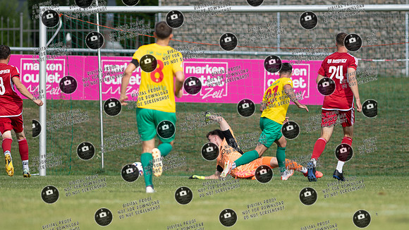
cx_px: 235
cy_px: 106
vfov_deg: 1.9
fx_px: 7038
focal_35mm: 649
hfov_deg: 3.3
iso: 100
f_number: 3.2
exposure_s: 1/1600
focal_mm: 300
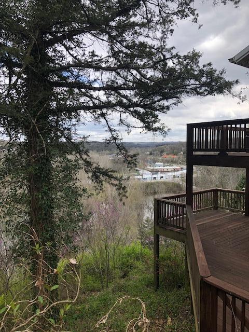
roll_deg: +0.6
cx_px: 124
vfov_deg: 63.4
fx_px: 269
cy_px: 166
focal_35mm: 28
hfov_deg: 49.7
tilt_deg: -3.5
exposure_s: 1/852
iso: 20
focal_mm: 3.99
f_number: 1.8
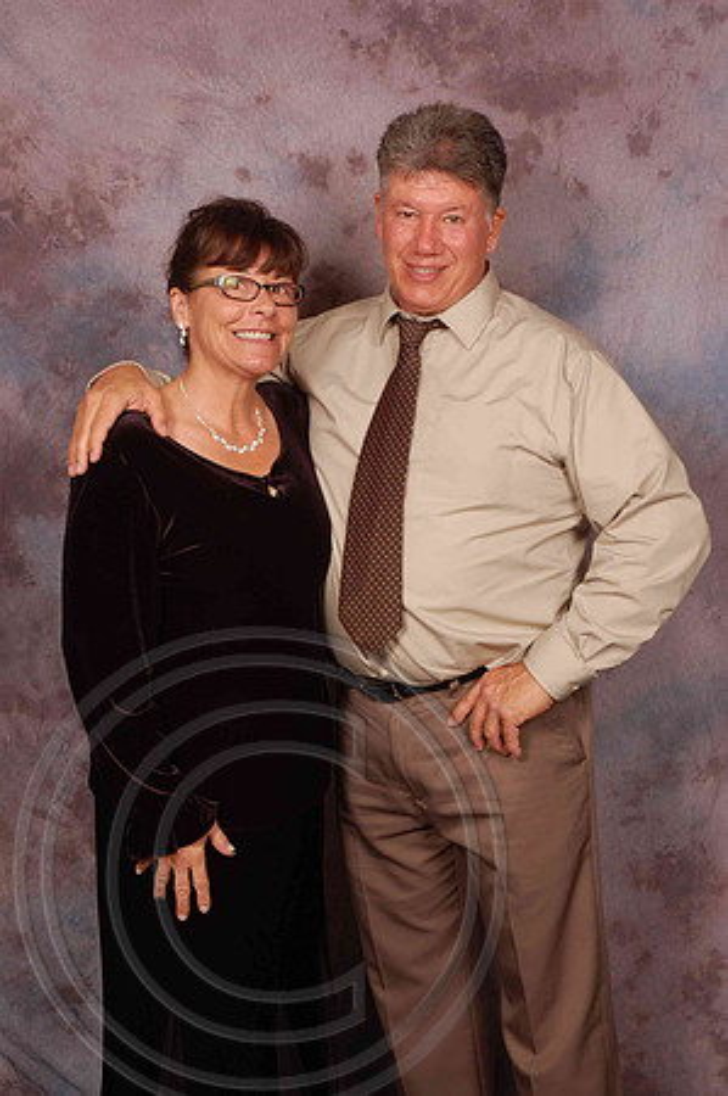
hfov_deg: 22.6
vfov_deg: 33.4
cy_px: 548
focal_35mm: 60
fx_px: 1824
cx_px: 364
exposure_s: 1/125
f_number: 10
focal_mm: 40
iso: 200
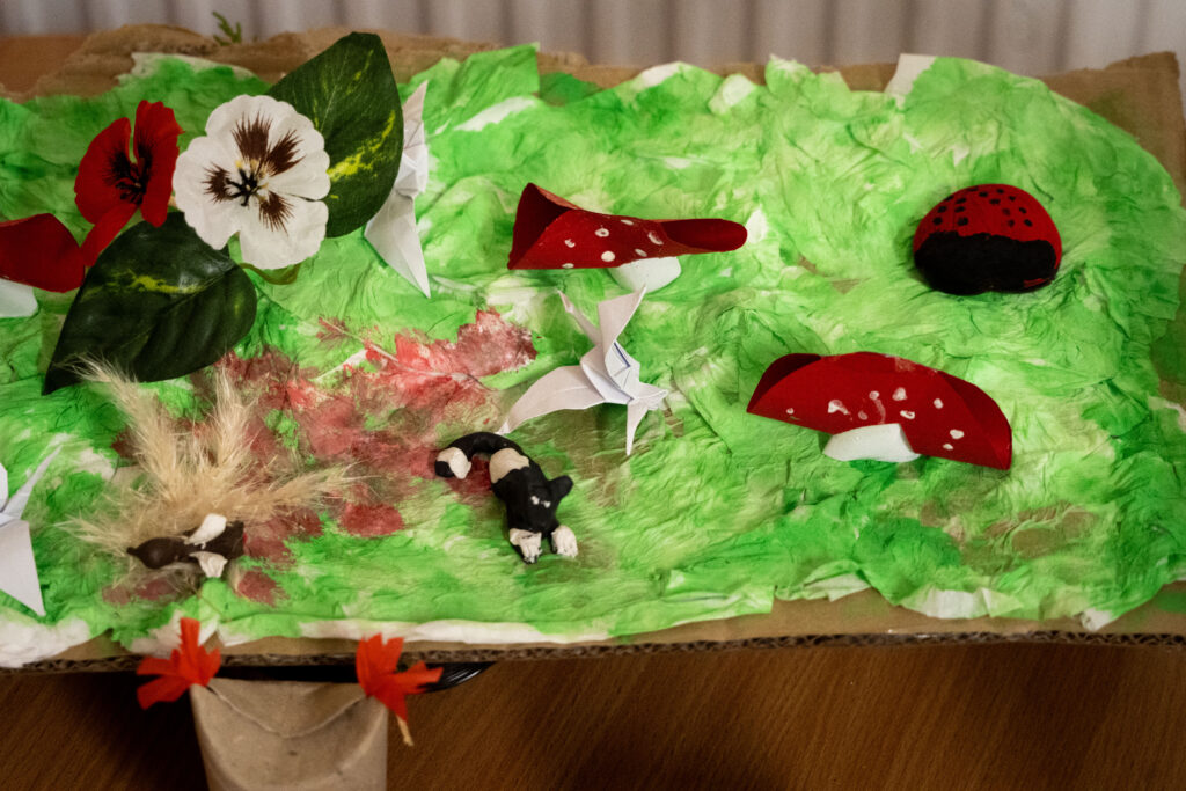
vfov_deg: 14.3
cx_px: 593
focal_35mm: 96
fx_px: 3163
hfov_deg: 21.2
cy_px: 396
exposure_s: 1/160
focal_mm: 96
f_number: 5.6
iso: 10000
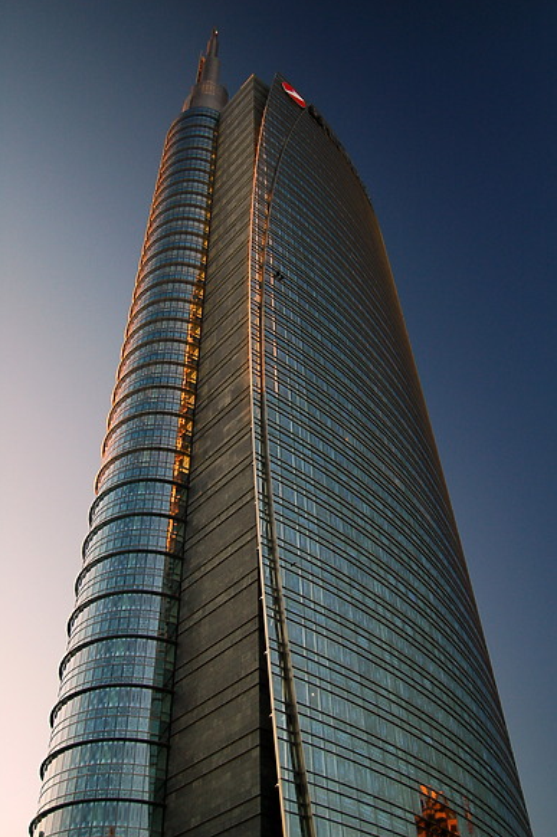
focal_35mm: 34
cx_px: 281
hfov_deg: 38.8
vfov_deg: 55.8
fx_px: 790
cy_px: 423
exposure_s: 1/100
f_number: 3.8
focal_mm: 22
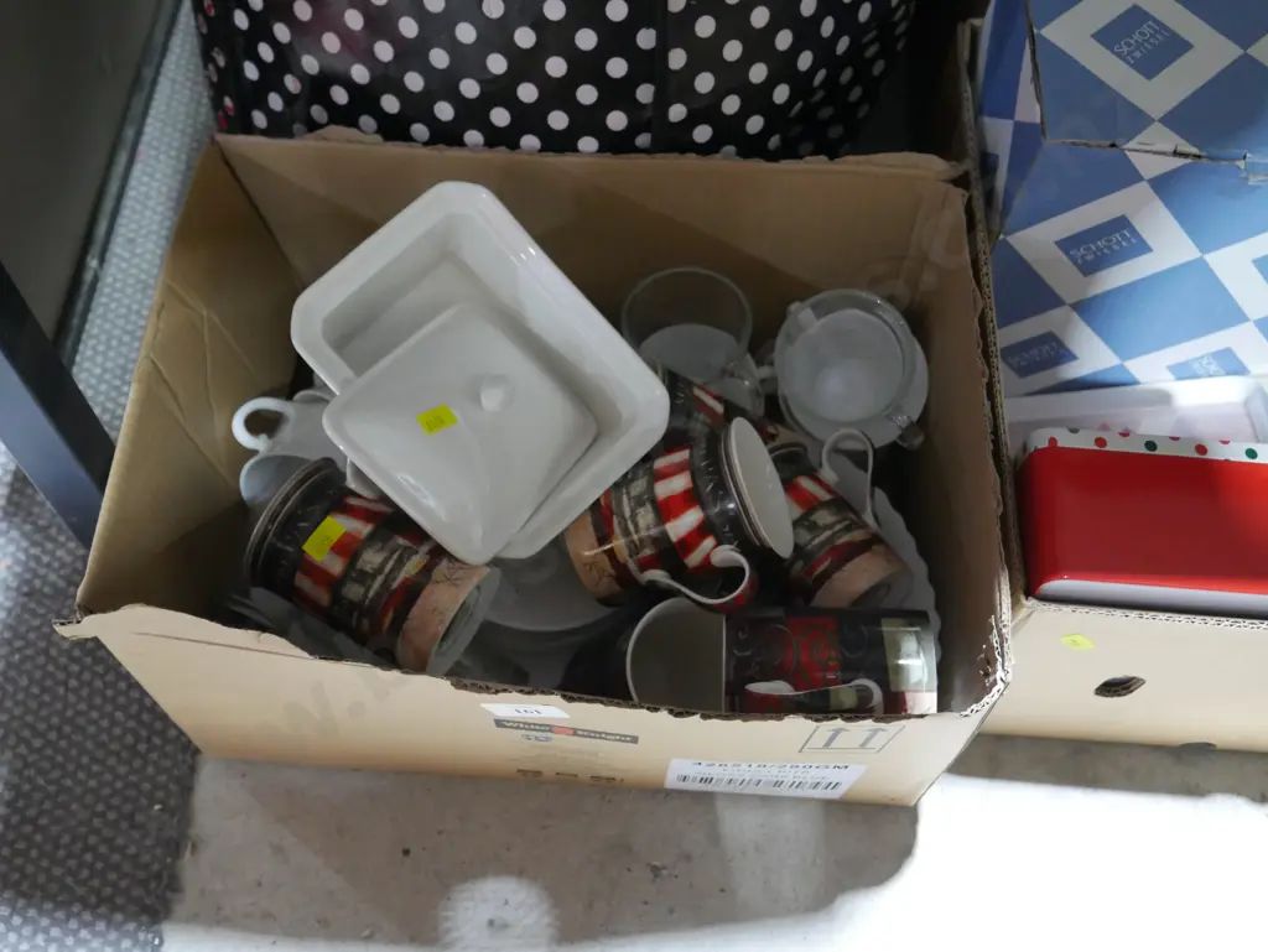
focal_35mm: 34
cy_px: 476
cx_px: 634
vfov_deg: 41.8
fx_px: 1246
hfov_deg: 53.9
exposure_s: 1/60
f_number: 4
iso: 2500
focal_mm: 17
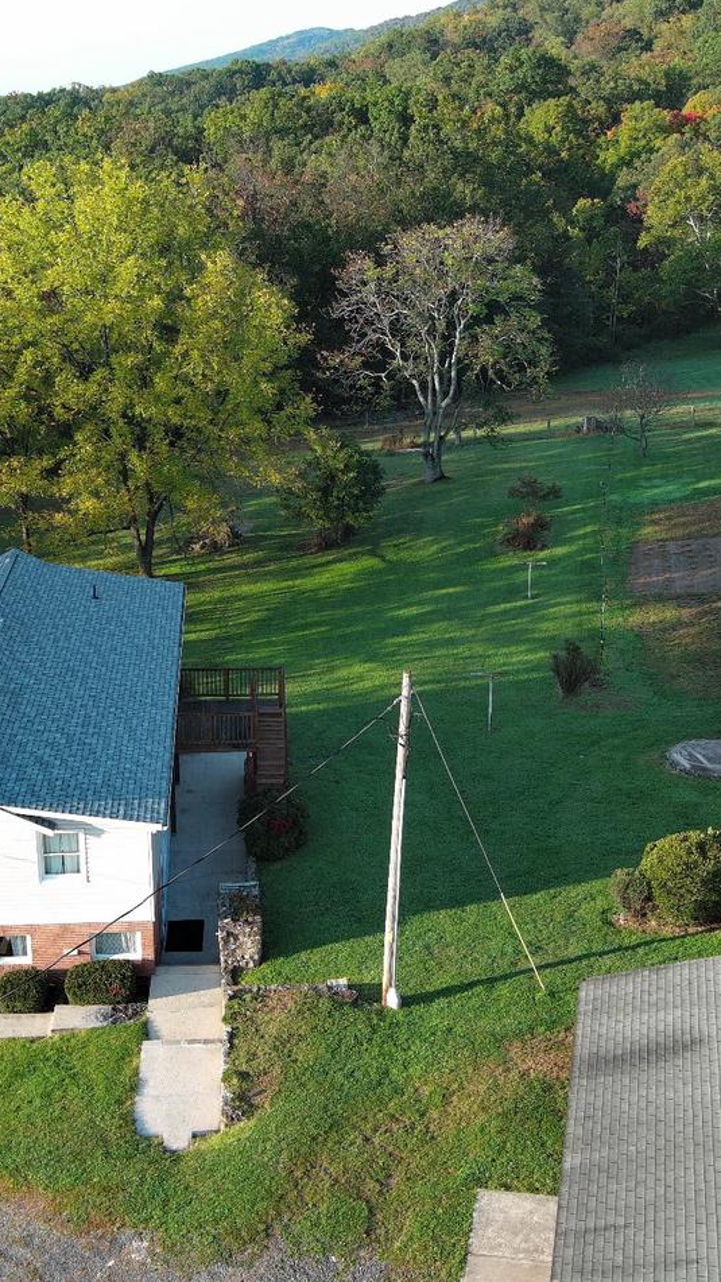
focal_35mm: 46
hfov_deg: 25.9
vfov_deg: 44.6
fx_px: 1563
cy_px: 640
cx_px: 309
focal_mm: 10.57
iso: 100
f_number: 2.8
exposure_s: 1/287
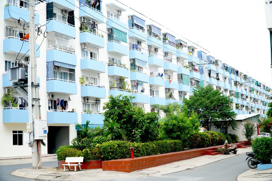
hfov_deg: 43.6
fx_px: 340
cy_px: 90
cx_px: 136
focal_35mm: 45
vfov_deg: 29.9
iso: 125
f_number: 5
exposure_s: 1/250
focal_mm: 30
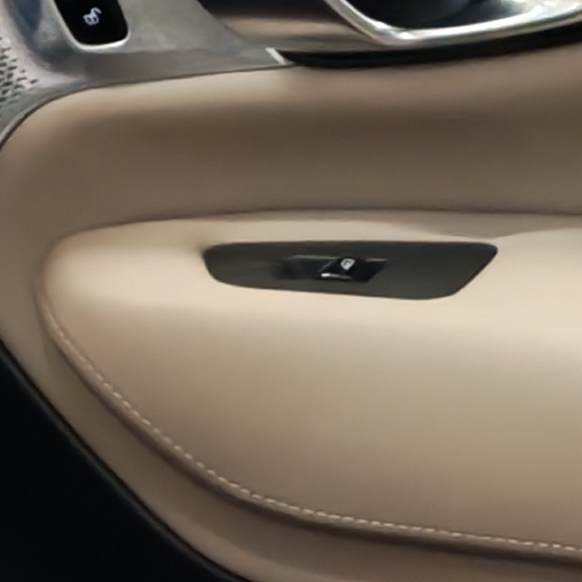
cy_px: 875
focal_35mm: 196
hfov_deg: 8.5
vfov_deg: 8.7
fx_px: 3728
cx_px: -541
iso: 2500
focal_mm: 6.12
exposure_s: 1/50
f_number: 1.9
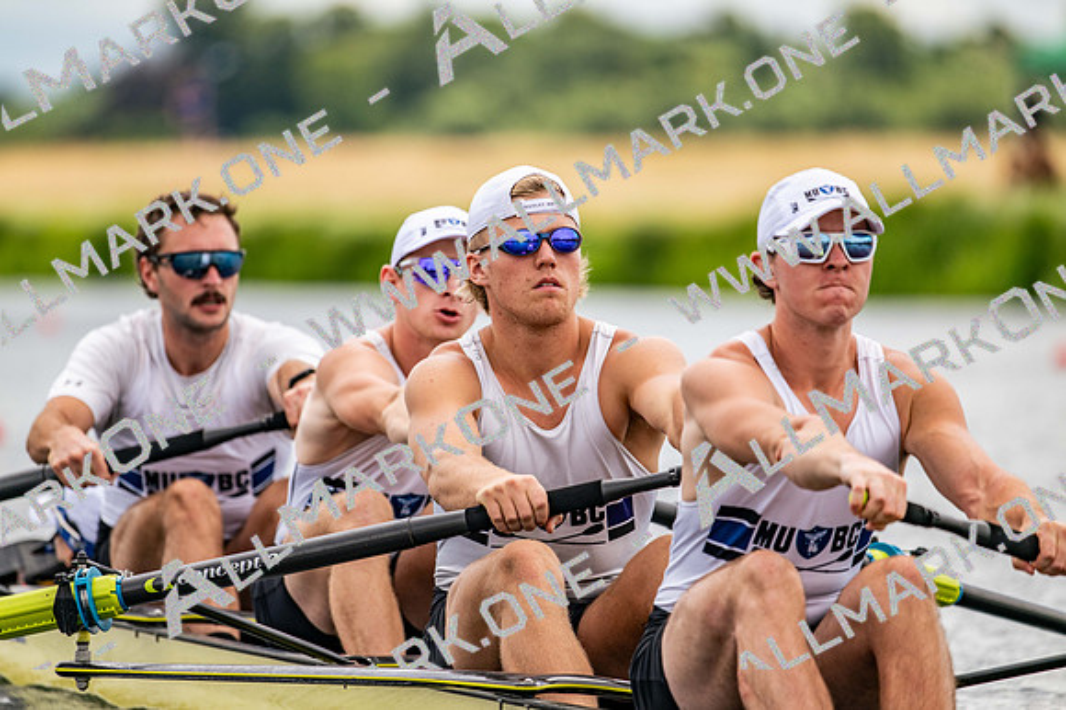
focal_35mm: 400
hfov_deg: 5.2
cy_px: 355
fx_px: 11840
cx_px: 533
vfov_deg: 3.4
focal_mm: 400
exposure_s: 1/2500
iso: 320
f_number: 4.5
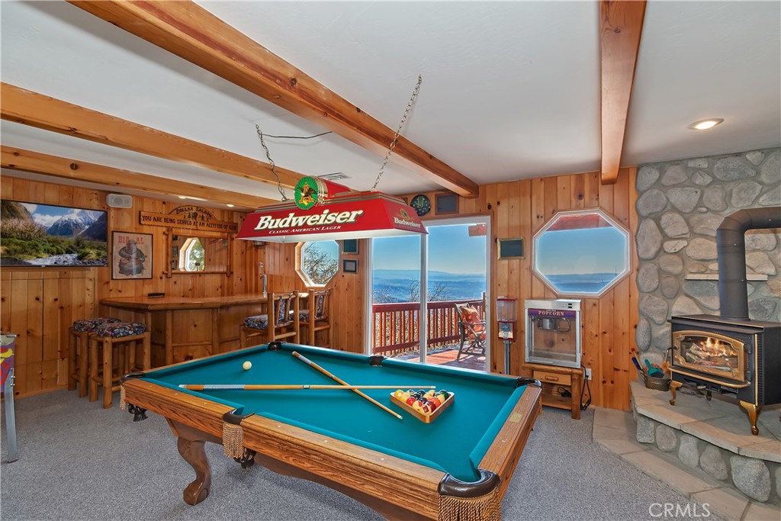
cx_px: 390
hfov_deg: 100.4
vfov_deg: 77.3
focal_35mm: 15
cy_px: 260
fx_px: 325
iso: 400
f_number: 8
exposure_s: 1/30
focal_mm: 10
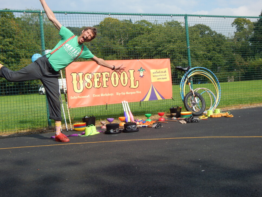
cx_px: 131
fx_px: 409
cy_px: 98
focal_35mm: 54
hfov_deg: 35.5
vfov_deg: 27.0
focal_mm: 9.7
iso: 125
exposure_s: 1/1250
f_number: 3.8
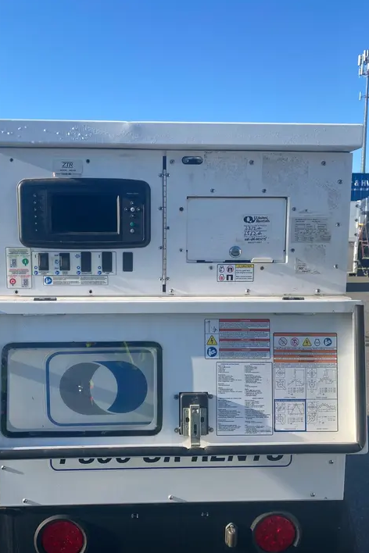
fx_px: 430
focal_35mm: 28
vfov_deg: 65.5
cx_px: 166
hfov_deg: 46.3
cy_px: 283
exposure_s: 1/1808
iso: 32
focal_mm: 4.25
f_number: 1.8
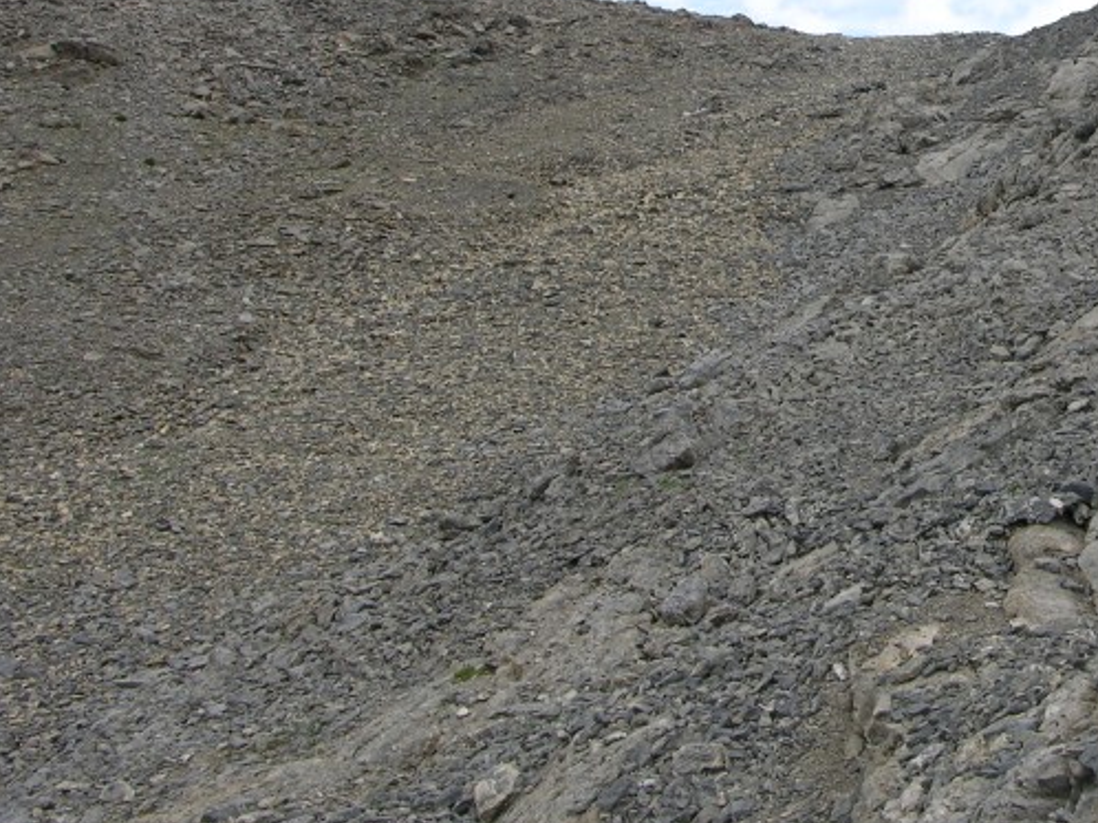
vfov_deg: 20.1
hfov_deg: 26.4
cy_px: 113
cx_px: 915
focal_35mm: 72
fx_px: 2283
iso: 50
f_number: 6.3
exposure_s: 1/167
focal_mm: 8.9
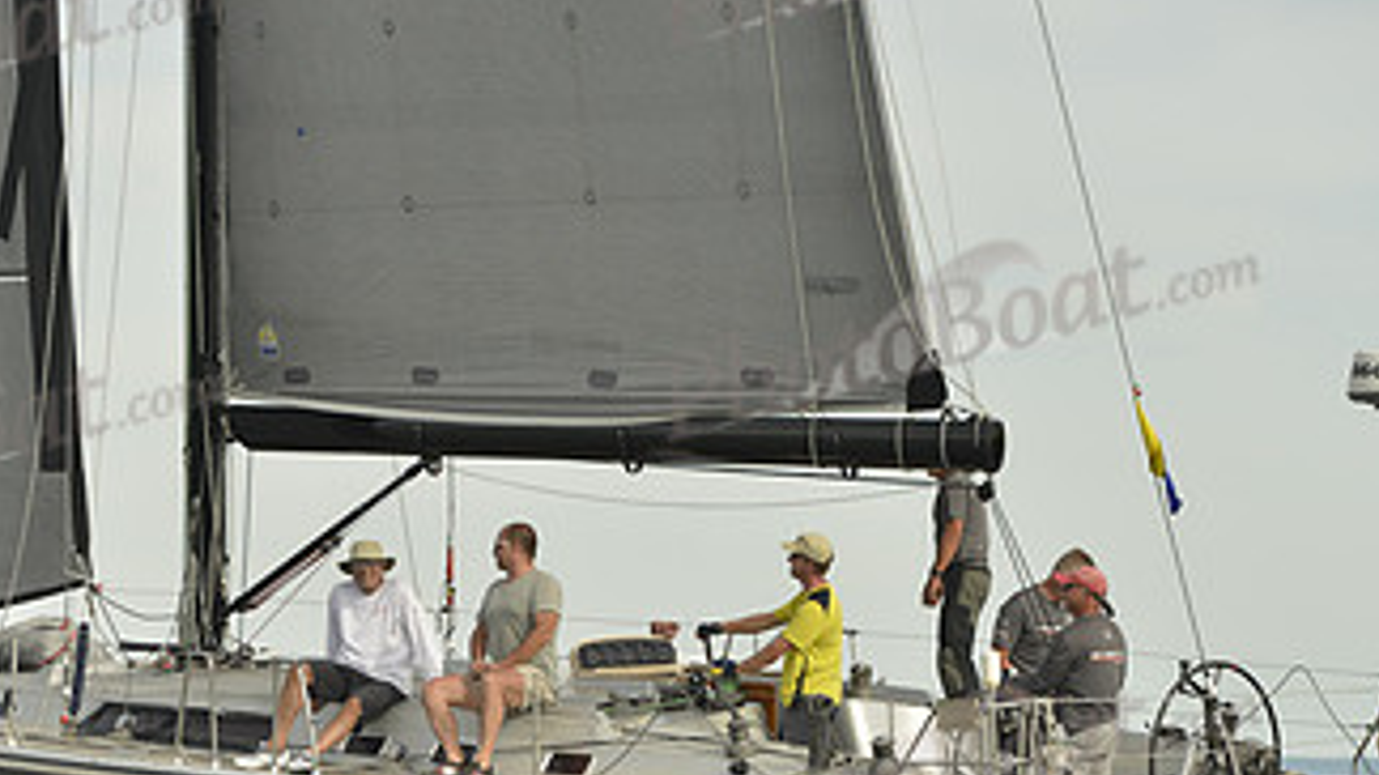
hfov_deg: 8.5
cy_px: 611
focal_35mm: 253
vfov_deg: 4.8
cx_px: 443
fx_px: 9248
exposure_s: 1/1250
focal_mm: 135
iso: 200
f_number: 5
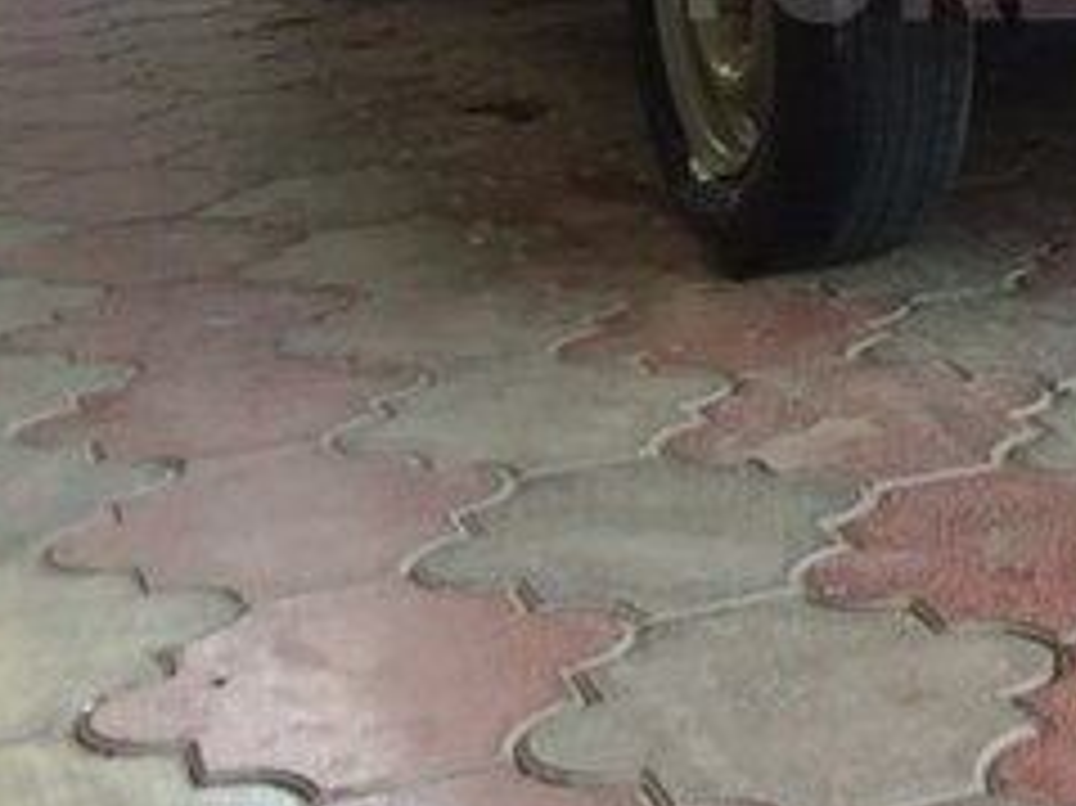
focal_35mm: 80
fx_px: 2485
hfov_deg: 23.3
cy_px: -47
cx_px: 1112
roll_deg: +0.4
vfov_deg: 17.9
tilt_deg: -6.3
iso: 64
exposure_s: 1/100
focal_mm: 4.15
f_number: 2.2
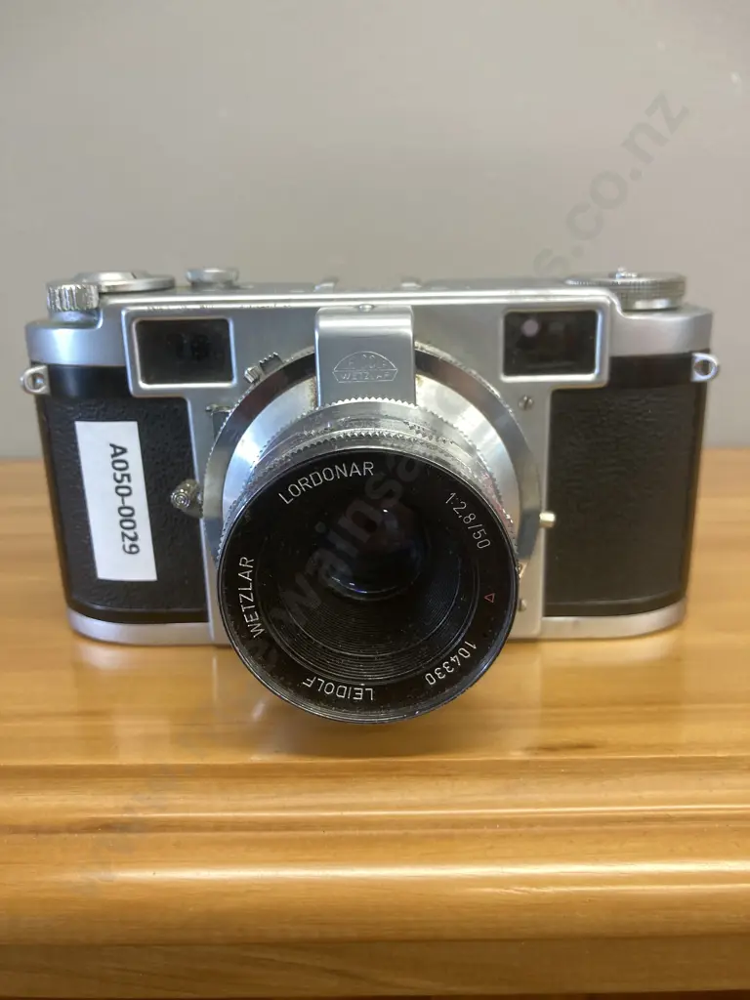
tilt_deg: -11.3
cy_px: 500
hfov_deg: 49.7
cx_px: 375
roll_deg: +1.0
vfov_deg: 63.4
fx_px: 809
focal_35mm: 28
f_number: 1.8
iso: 125
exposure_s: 1/50
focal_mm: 3.99
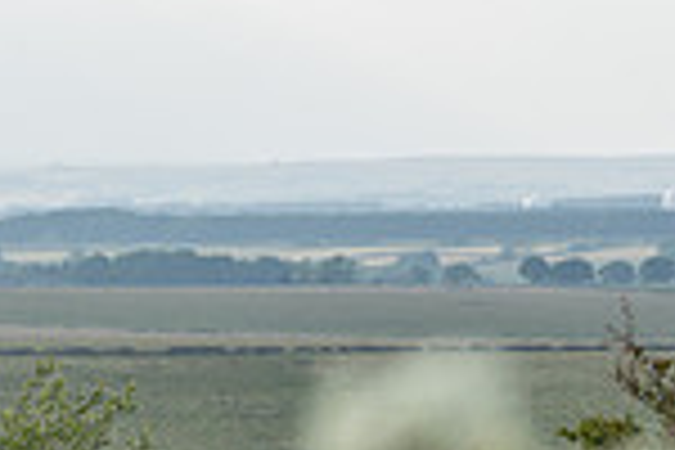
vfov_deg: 4.7
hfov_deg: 6.9
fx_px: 5512
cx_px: -216
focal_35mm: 294
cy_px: 479
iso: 200
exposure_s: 1/320
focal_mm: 76
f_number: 6.3
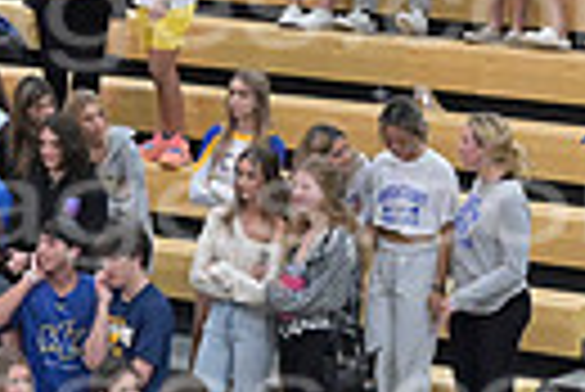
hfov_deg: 9.0
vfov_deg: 6.2
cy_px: 311
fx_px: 3628
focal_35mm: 223
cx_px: -297
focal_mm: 50
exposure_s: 1/800
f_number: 4
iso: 9000
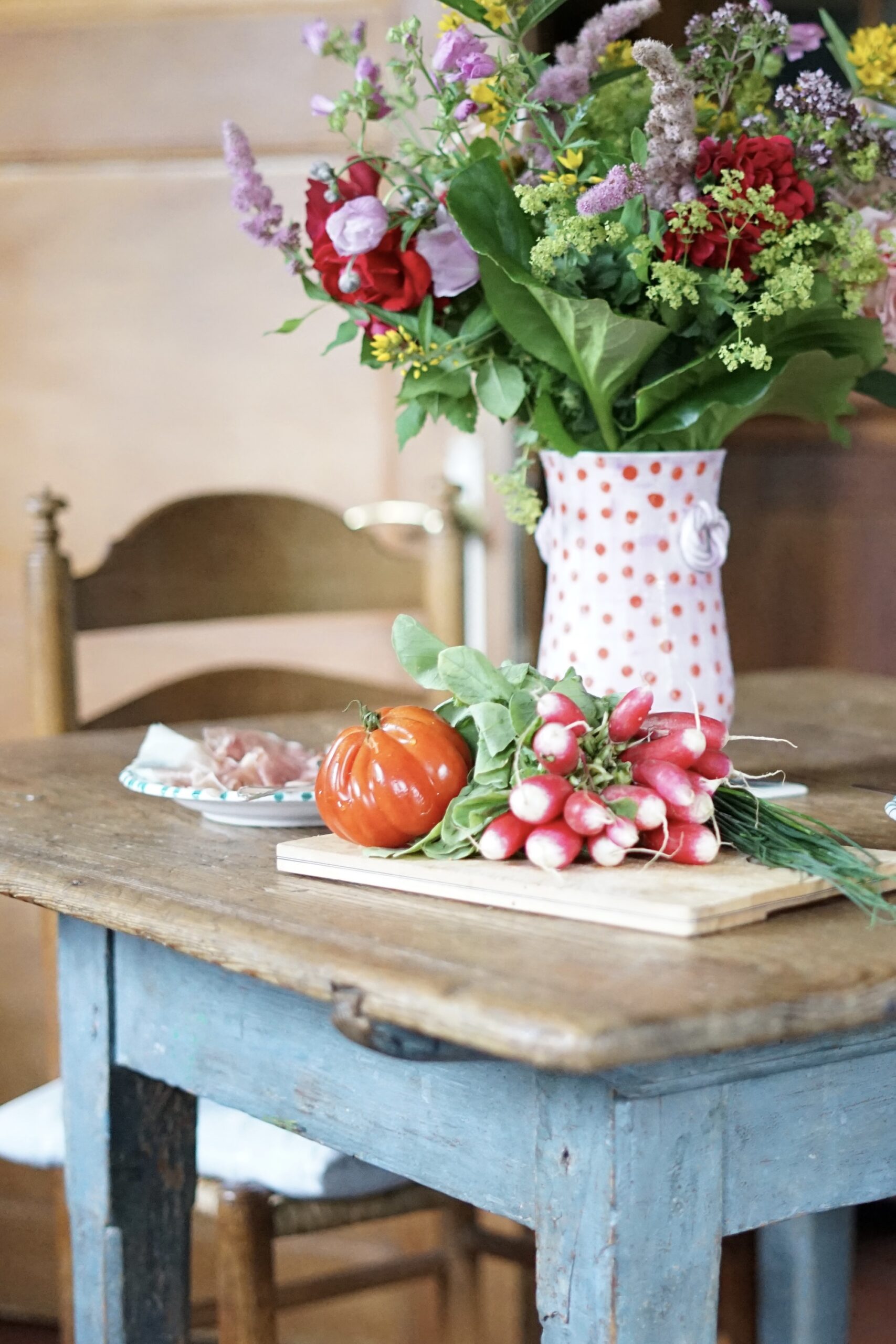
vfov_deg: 39.6
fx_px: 1866
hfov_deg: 27.0
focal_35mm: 50
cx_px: 448
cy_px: 672
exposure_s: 1/60
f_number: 2
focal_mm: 50
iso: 5000
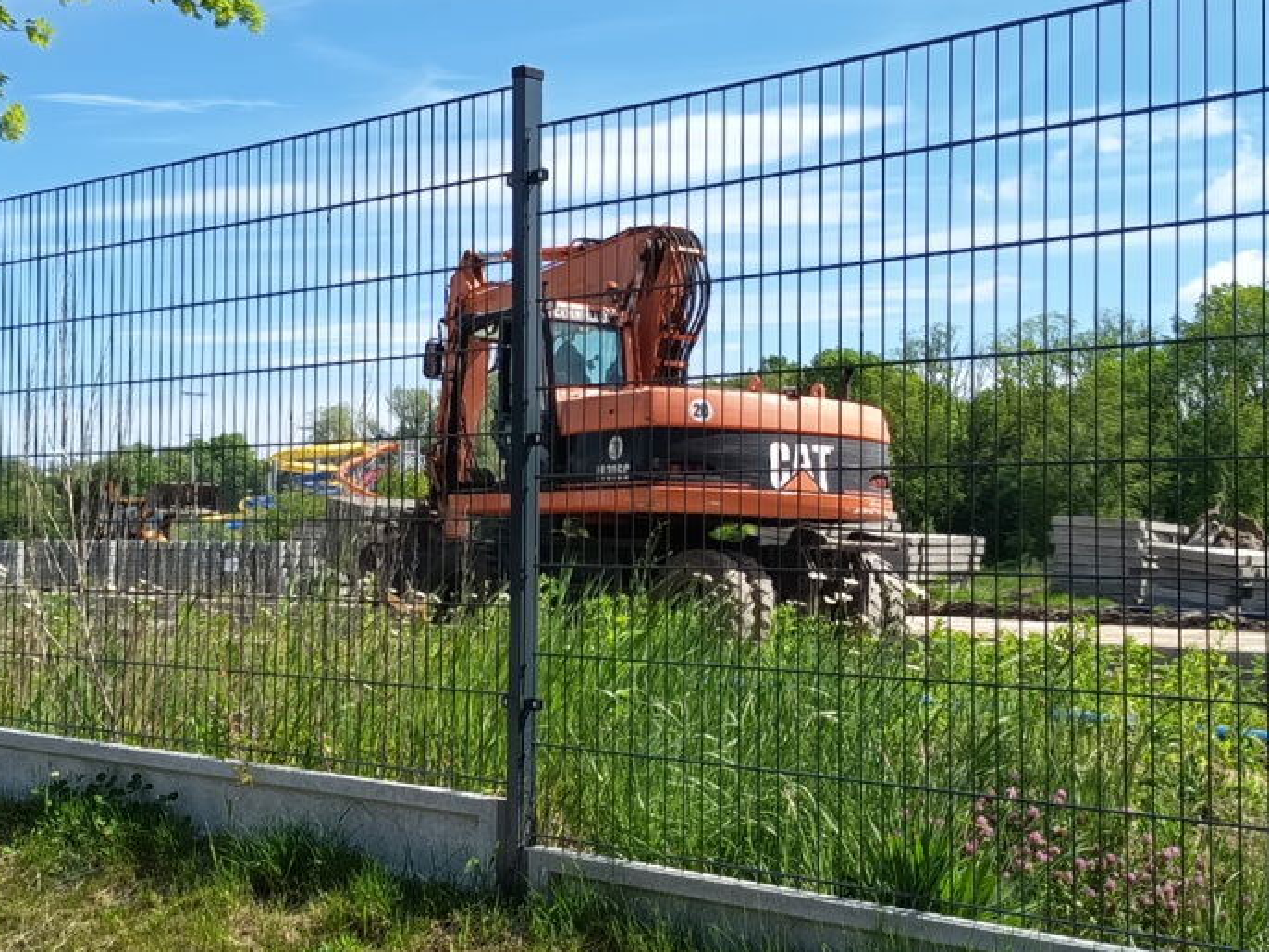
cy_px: 470
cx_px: 648
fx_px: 1870
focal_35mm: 51
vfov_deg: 28.6
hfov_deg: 37.5
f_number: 1.7
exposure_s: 1/449
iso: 50
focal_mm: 5.27
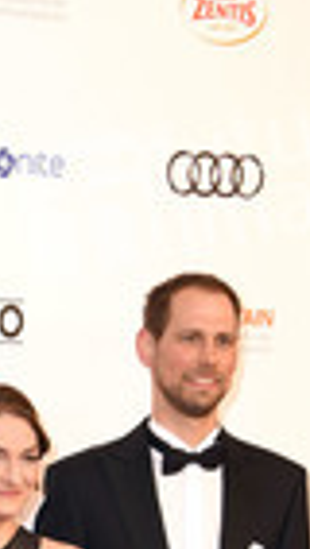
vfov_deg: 11.4
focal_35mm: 183
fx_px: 2671
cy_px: 769
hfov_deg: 6.6
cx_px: -140
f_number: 6.3
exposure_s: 1/125
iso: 250
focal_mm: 62
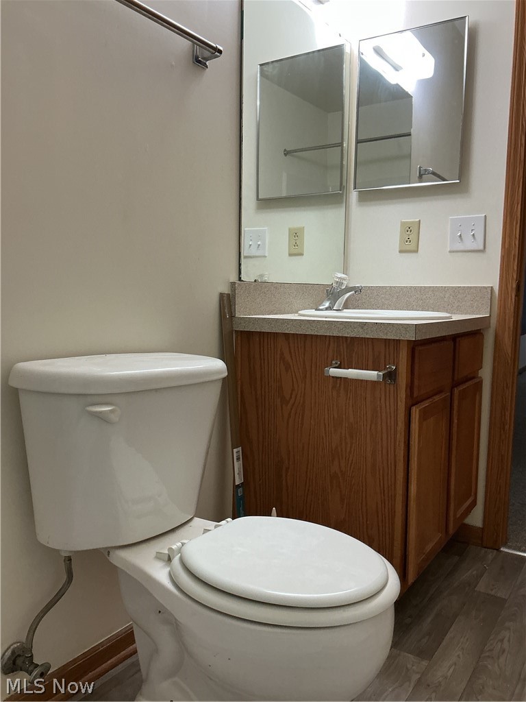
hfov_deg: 48.2
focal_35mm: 29
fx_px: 588
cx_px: 263
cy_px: 351
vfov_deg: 61.7
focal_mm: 3
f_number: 1.8
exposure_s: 1/60
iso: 80
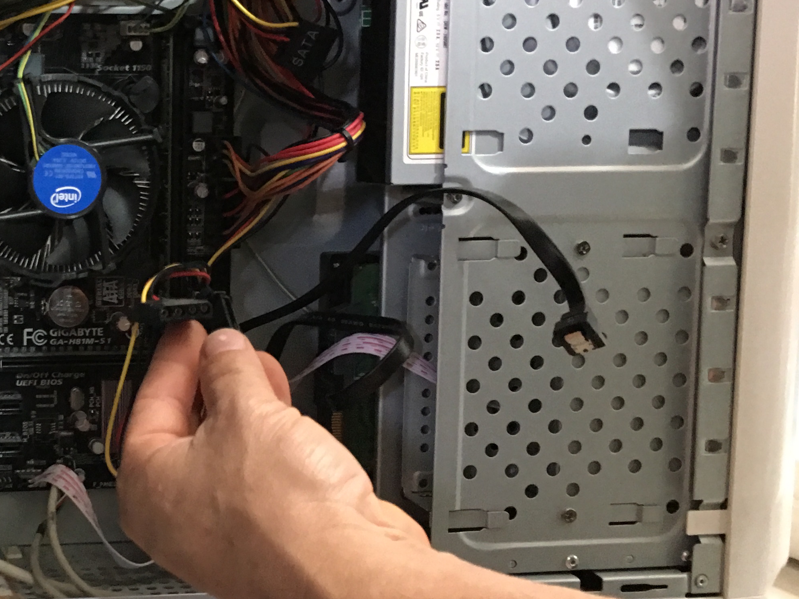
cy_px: 315
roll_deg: -2.8
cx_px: 11
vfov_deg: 24.8
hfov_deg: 30.5
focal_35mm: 59
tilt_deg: -24.6
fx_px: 1362
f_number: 2.2
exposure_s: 1/4
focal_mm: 4.15
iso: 80
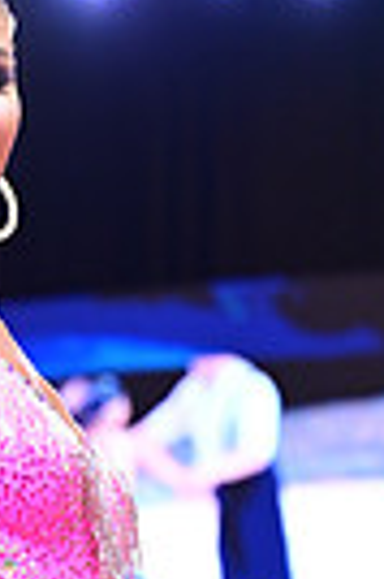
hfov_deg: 4.5
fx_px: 4844
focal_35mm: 302
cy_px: 994
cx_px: -341
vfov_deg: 6.7
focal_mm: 70
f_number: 3.5
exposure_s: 1/250
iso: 1600
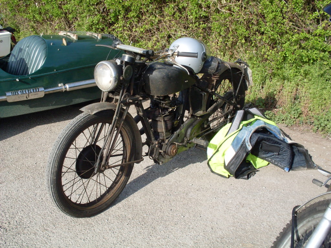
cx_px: 166
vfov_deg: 37.7
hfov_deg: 49.0
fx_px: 363
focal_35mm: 38
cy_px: 124
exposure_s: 1/125
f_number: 8.4
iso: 80
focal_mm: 6.3
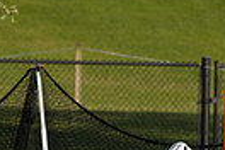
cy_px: 266
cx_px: 160
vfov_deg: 1.0
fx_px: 8268
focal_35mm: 1323
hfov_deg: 1.6
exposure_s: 1/1600
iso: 250
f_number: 5.6
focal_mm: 200
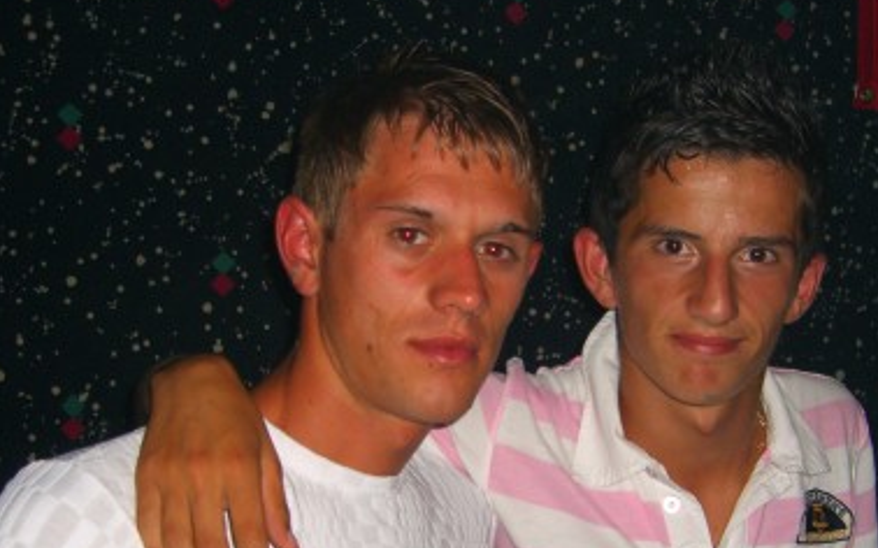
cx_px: 506
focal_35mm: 64
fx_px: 1531
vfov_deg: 20.0
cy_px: 450
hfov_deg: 31.9
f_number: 2.8
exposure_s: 1/60
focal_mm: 7.9
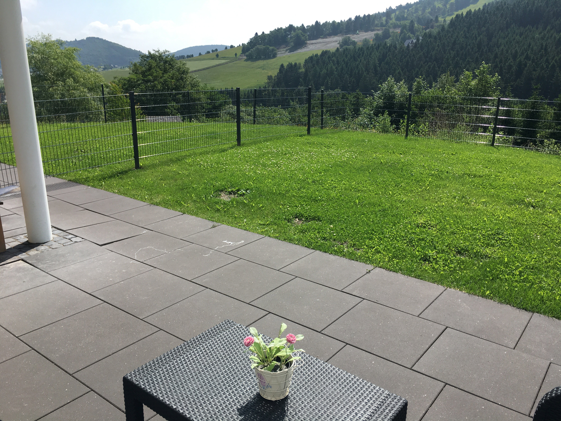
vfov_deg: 48.2
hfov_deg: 61.7
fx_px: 470
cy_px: 210
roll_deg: -0.1
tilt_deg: -15.7
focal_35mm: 29
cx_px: 280
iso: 25
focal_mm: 4.15
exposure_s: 1/1183
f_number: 2.2
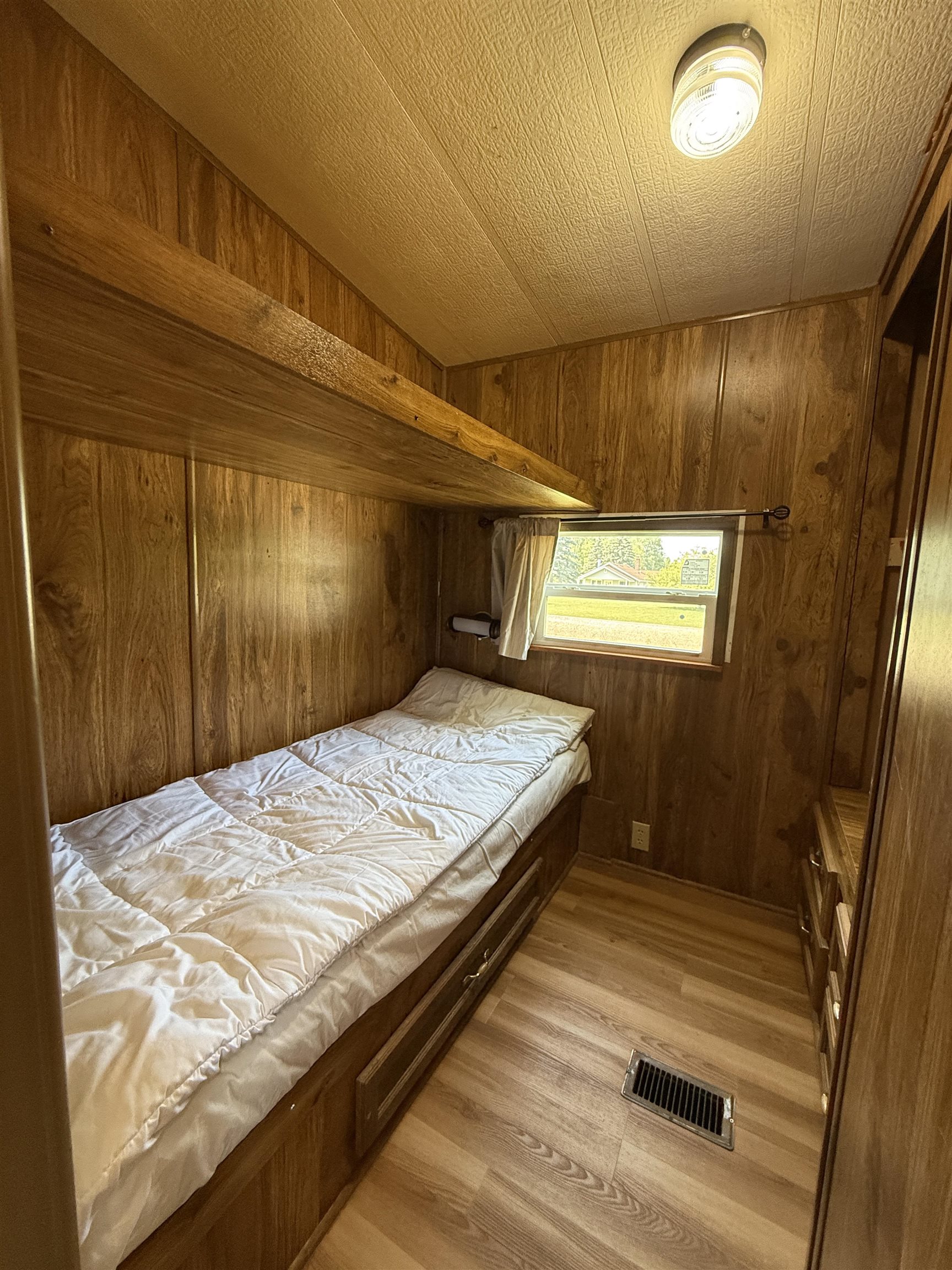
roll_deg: -2.9
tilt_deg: -5.7
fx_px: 513
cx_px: 476
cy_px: 635
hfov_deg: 85.7
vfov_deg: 102.1
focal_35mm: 14
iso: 400
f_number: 2.2
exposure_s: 1/120
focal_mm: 2.22
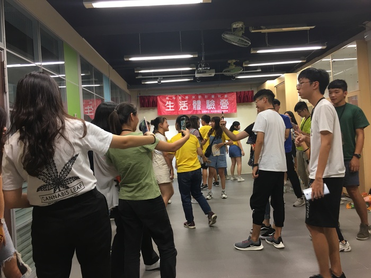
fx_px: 311
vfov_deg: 48.2
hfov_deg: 61.7
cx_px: 186
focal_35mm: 29
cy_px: 139
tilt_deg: -0.3
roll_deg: +3.8
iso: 32
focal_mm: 4.15
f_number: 2.2
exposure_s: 1/15
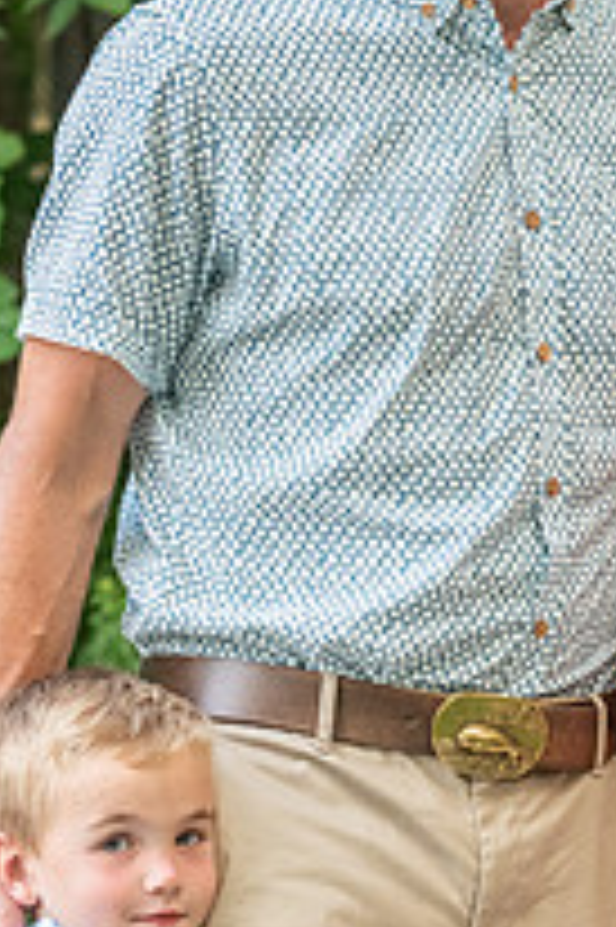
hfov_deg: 4.9
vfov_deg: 7.4
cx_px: 587
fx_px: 7173
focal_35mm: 279
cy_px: 549
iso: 1600
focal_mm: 85
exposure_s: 1/250
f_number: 5.6
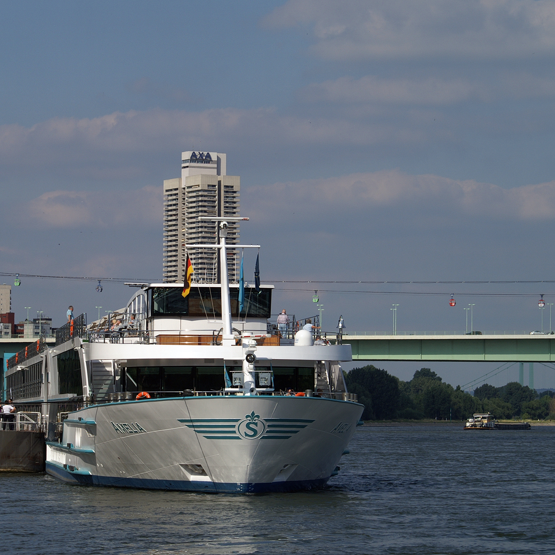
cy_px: 278
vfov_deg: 12.9
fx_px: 2449
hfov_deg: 12.9
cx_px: 232
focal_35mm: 135
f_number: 10
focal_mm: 70
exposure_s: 1/400
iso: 100
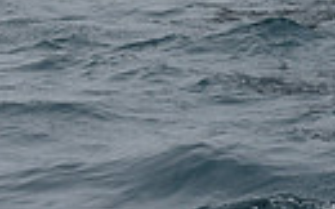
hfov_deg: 6.6
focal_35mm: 318
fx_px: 2901
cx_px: 344
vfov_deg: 3.9
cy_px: -534
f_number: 10
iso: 250
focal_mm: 70
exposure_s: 1/800
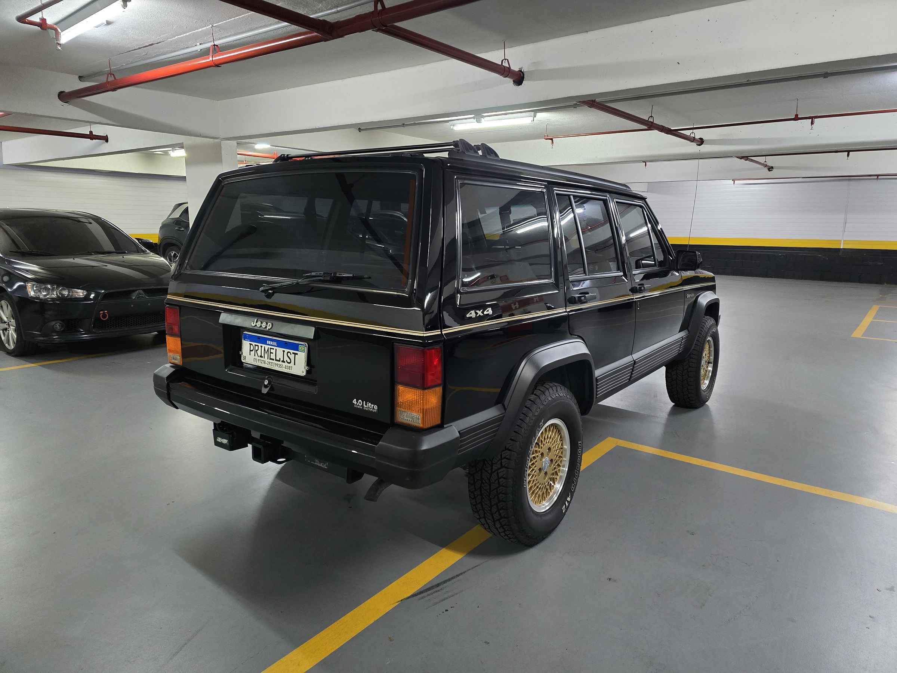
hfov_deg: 73.9
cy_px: 336
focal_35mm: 23
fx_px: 596
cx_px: 448
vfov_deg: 58.9
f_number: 1.7
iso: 1600
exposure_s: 1/40
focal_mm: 6.3
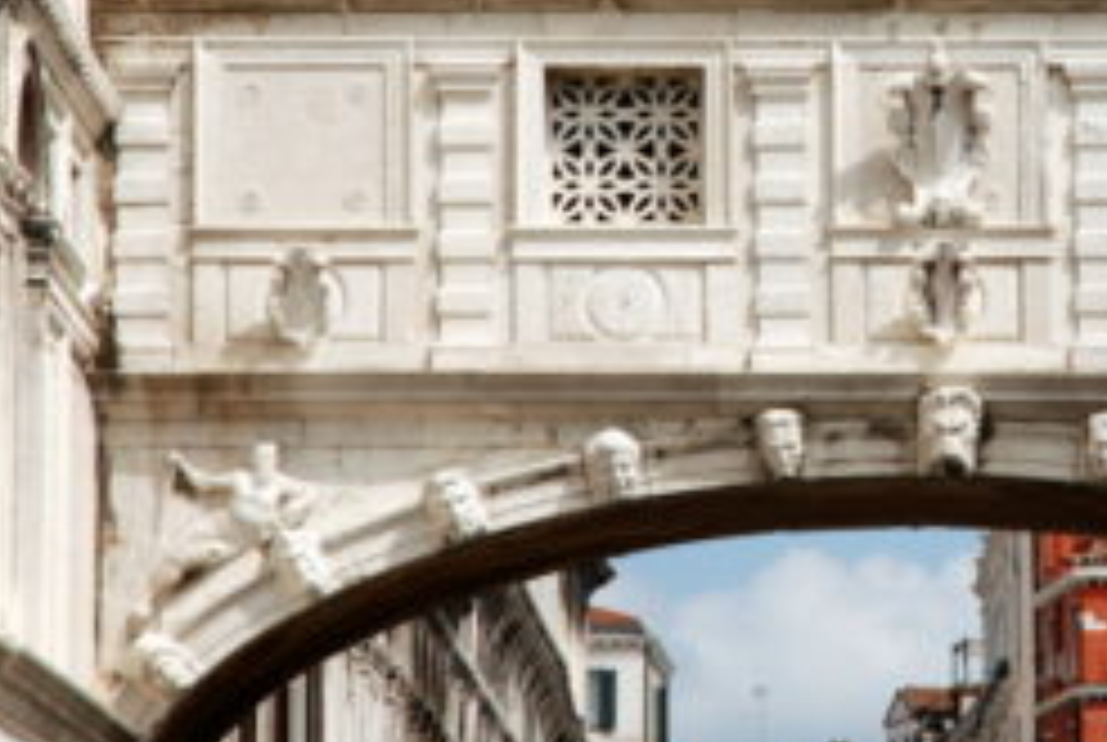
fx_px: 6562
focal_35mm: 213
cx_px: 963
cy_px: 160
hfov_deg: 9.6
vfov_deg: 6.5
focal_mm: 70
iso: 100
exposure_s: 1/640
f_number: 6.3
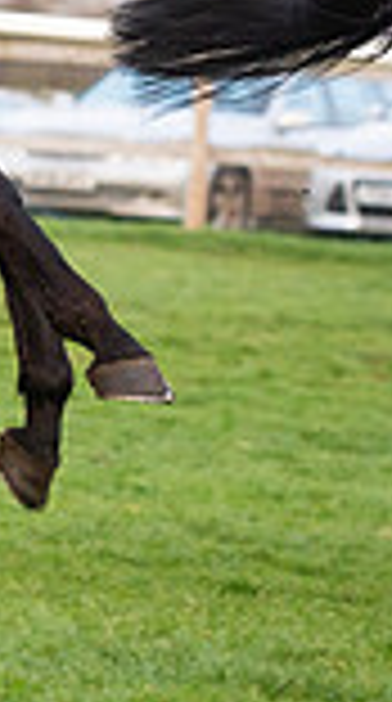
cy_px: 102
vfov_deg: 4.4
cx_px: -519
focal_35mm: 490
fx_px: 9114
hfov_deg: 2.4
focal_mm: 105
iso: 2000
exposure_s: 1/1250
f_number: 4.5
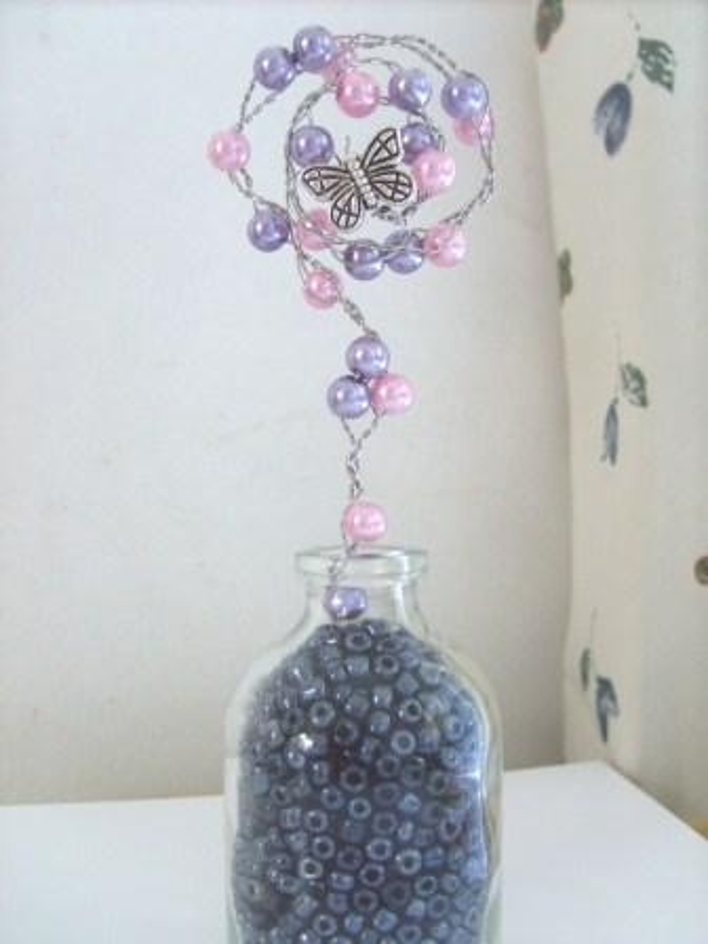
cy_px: 472
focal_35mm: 35
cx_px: 354
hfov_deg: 40.7
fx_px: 954
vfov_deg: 52.6
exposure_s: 1/15
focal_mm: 5.8
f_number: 2.8
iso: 140
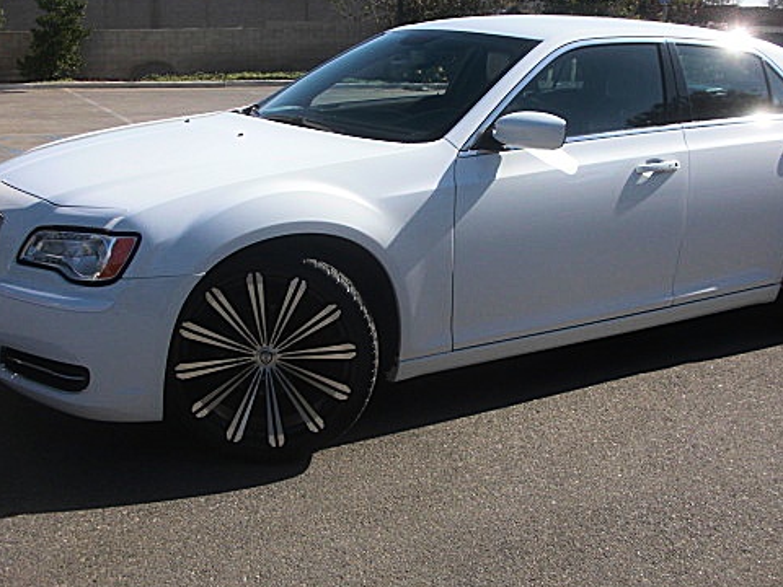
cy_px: 264
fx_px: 1086
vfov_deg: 30.2
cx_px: 427
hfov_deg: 39.6
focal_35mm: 48
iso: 50
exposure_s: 1/125
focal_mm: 6.3
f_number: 7.9
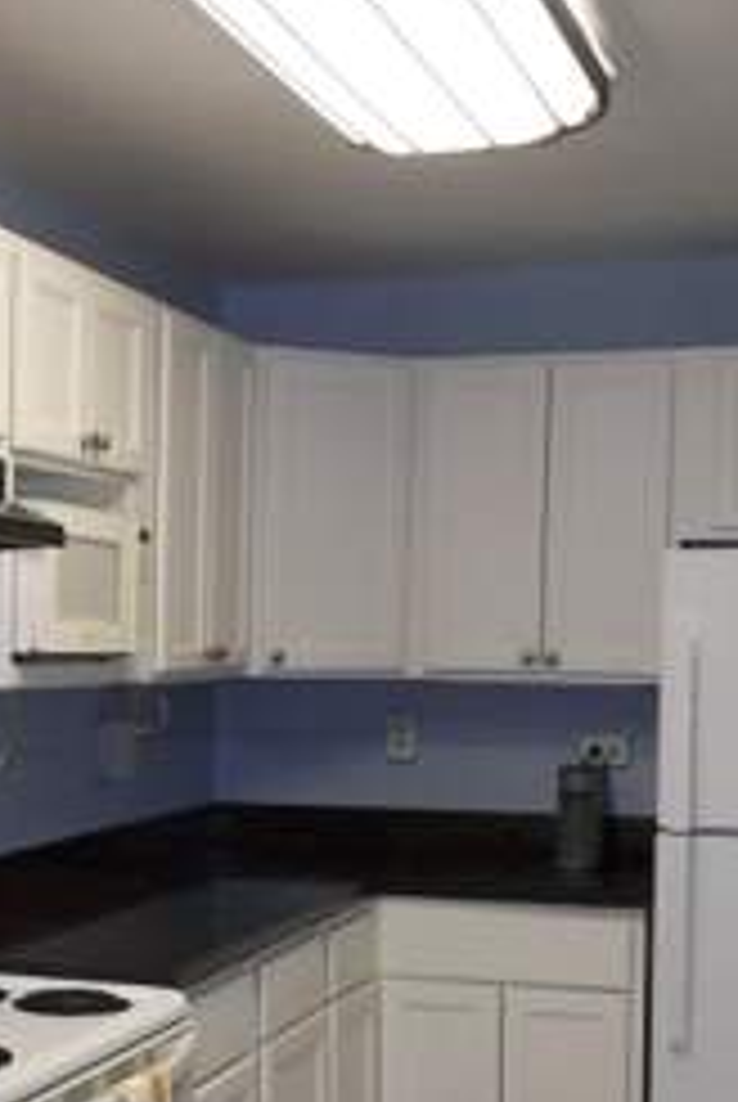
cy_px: 783
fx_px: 1809
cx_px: 171
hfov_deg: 22.8
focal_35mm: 59
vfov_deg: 33.4
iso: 160
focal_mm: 4.1
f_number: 3.3
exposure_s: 1/30
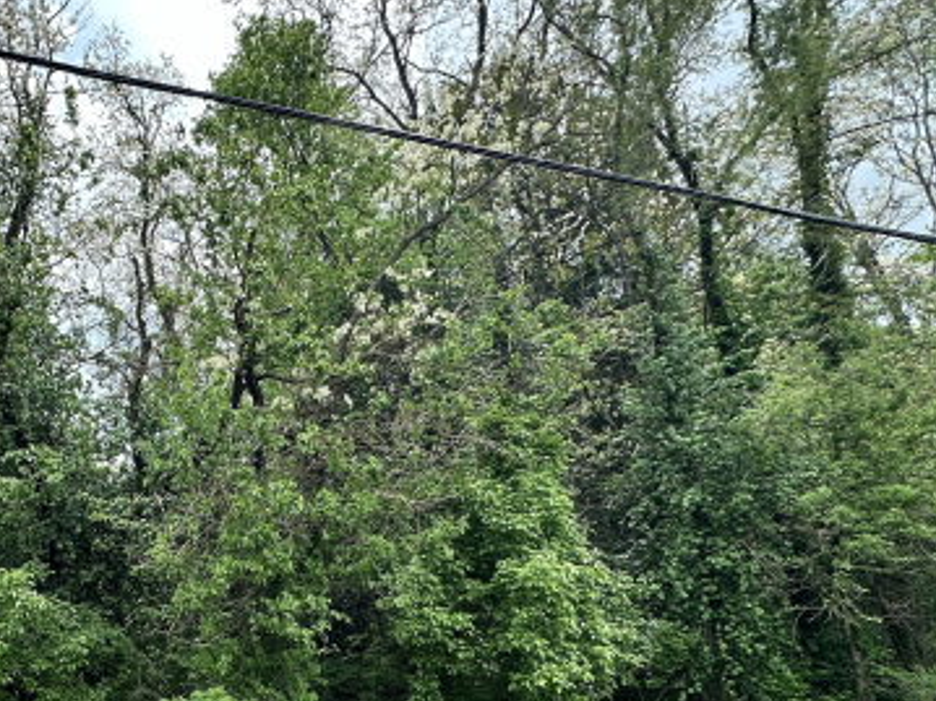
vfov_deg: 51.5
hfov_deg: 62.1
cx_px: 197
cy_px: 498
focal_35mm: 26
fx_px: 703
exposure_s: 1/479
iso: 40
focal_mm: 2.22
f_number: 2.2
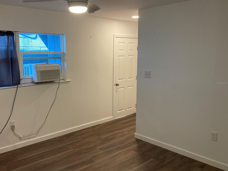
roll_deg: +0.3
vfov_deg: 42.9
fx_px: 217
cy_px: 83
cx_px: 98
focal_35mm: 33
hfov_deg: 55.2
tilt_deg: -6.6
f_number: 1.8
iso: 160
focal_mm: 3.99
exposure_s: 1/60
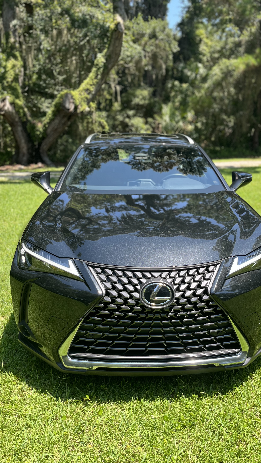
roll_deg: +0.1
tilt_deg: -15.0
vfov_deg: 66.1
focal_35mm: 29
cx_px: 141
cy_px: 229
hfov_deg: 40.2
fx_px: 357
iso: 50
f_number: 1.6
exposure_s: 1/816
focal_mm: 5.1
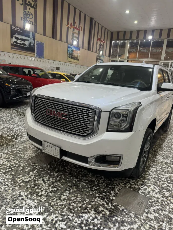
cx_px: 86
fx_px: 160
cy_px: 115
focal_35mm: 24
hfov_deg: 56.8
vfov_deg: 71.6
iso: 160
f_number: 1.78
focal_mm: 6.76
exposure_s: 1/100
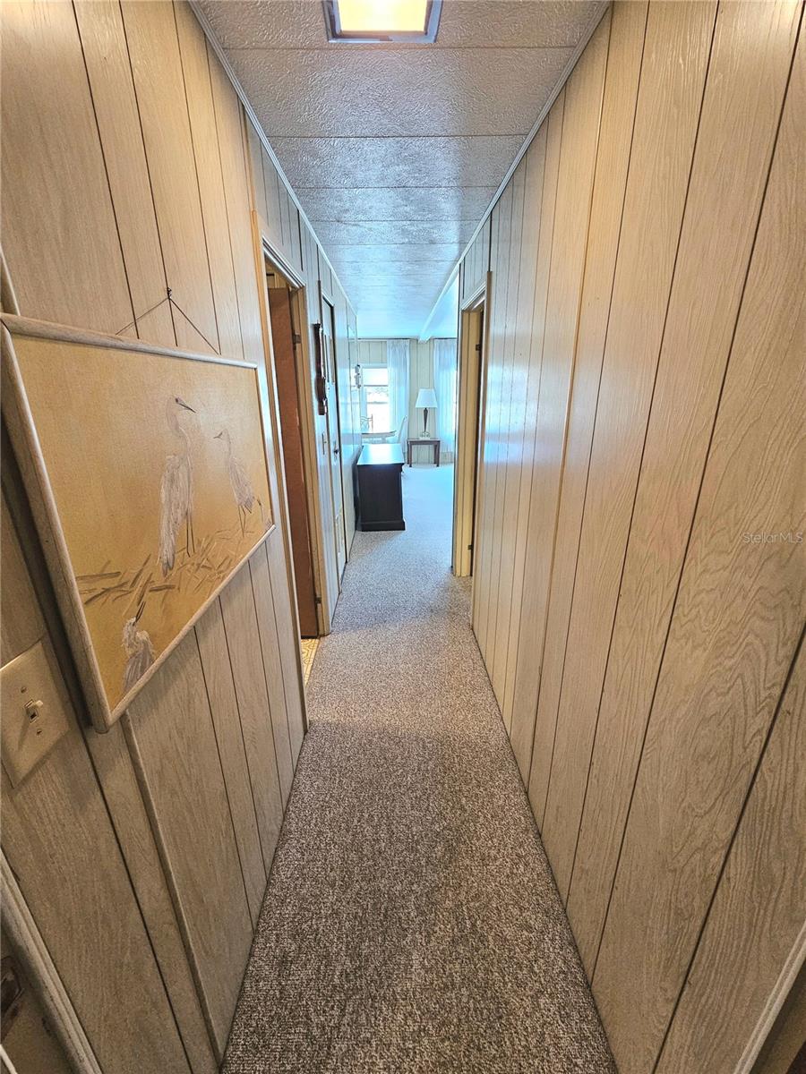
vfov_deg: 106.2
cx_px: 403
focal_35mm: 13
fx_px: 404
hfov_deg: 89.9
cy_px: 537
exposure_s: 1/60.2
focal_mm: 2.2
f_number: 2.2
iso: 400
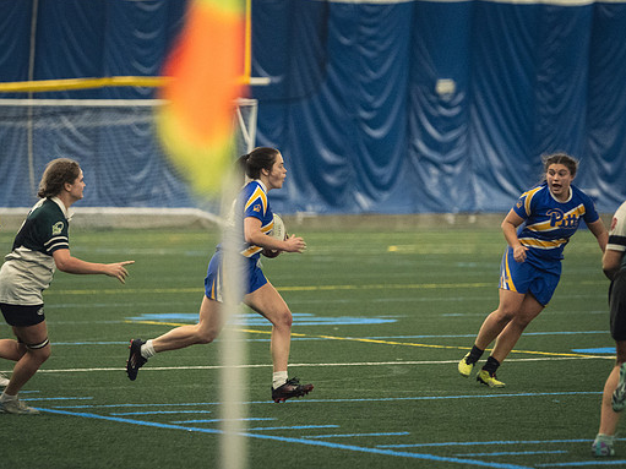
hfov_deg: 7.1
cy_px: 234
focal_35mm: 278
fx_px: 5026
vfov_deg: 5.3
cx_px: 284
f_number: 2.8
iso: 7200
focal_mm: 170
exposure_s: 1/500
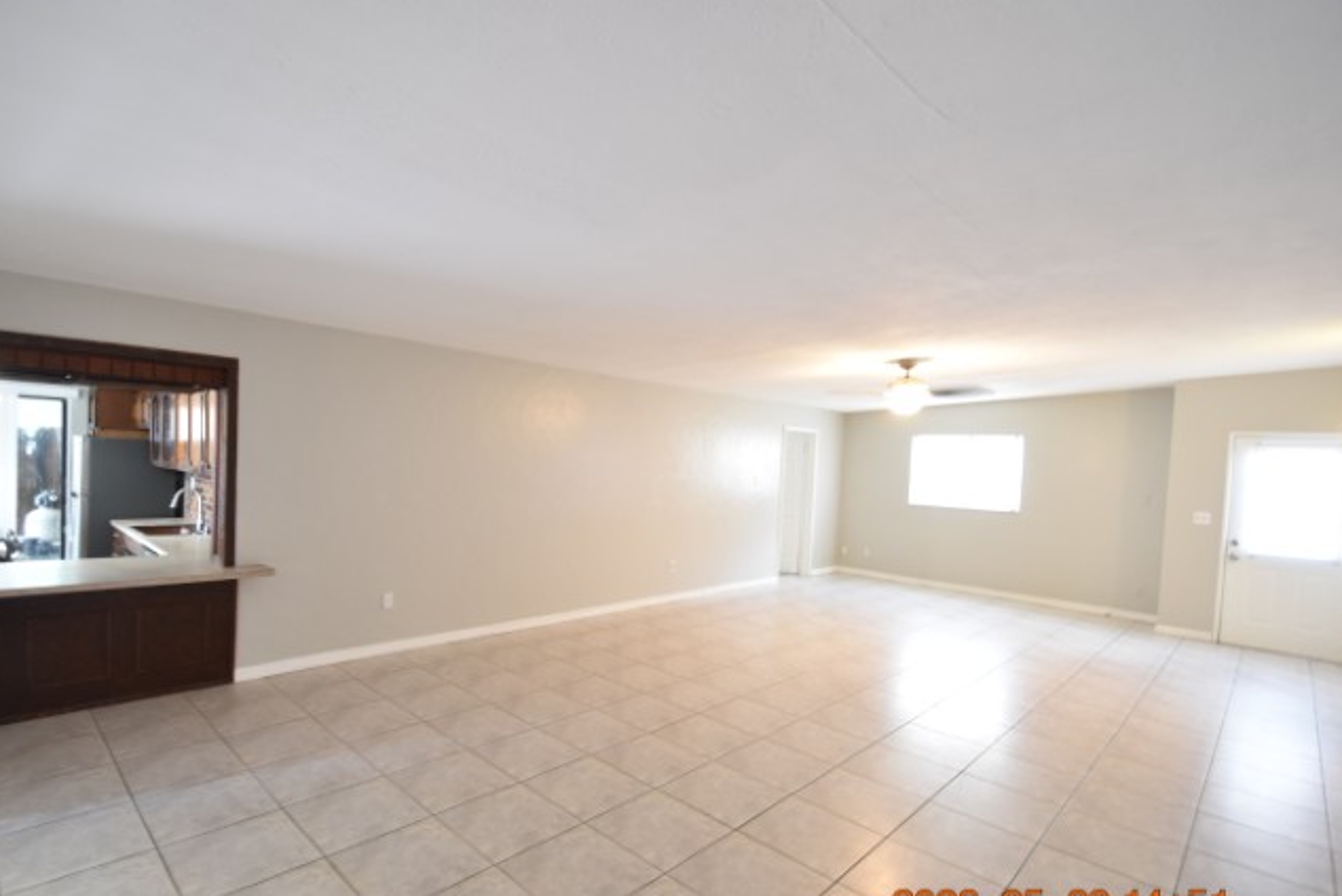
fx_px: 634
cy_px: 475
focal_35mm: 17
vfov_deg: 70.4
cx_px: 613
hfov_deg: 93.0
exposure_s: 1/15
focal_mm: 10
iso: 800
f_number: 3.5
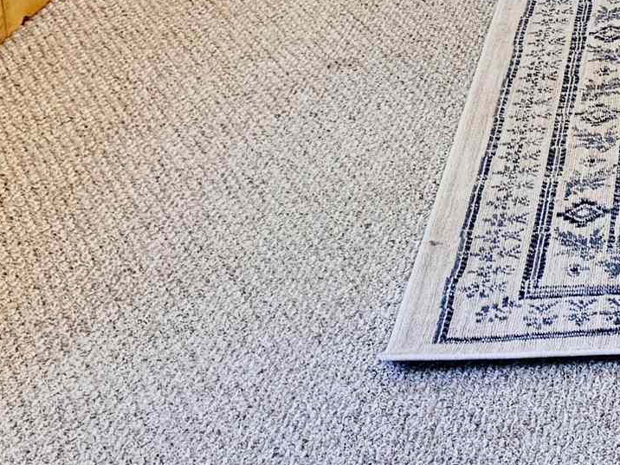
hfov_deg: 18.0
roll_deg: +2.3
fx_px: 1845
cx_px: 770
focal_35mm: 103
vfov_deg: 13.3
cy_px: -300
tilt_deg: -13.2
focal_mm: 6.76
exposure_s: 1/60
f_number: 1.78
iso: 125
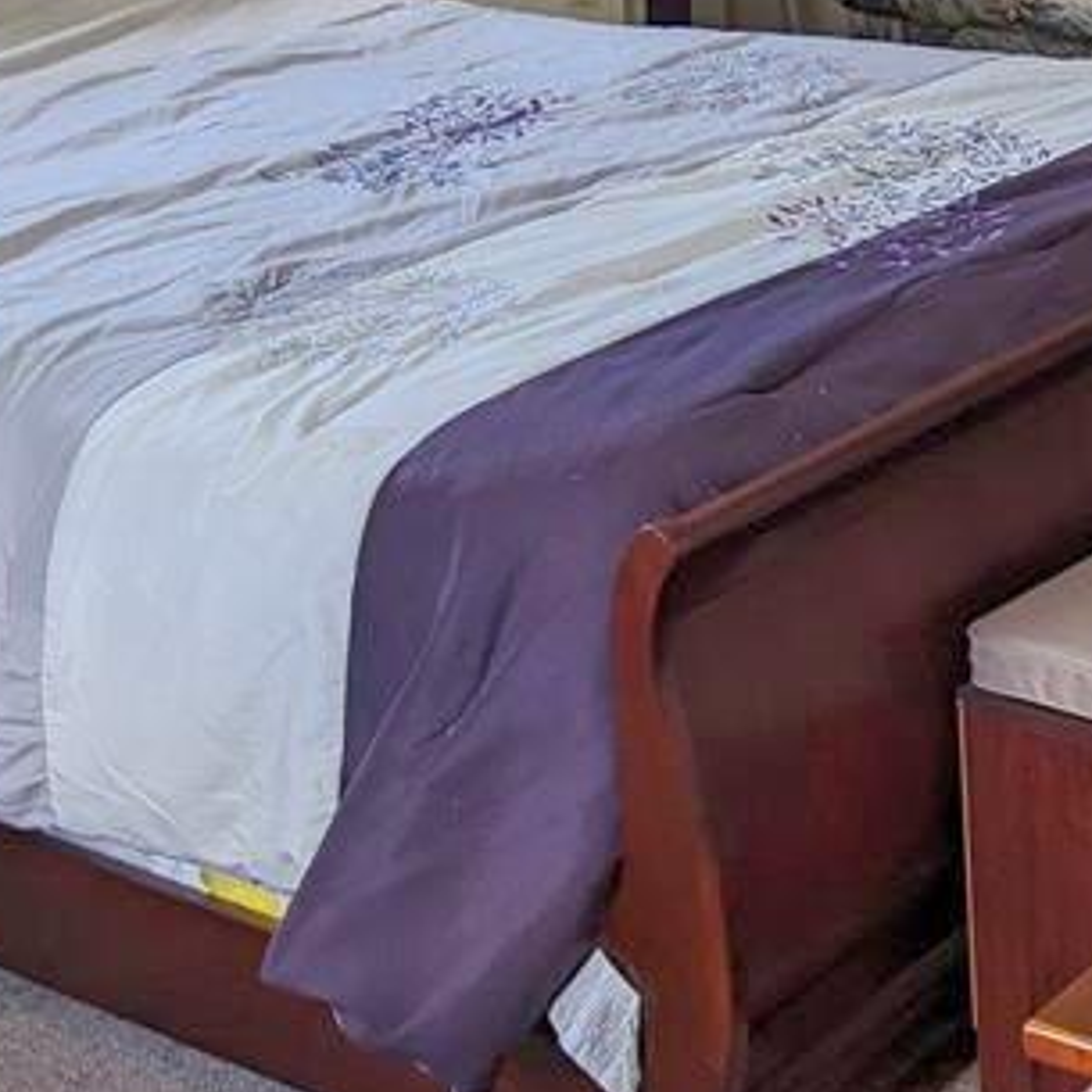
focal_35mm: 80
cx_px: 1092
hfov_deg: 20.9
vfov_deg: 21.1
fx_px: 2855
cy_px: 50
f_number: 1.73
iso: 85
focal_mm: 4.38
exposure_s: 1/90
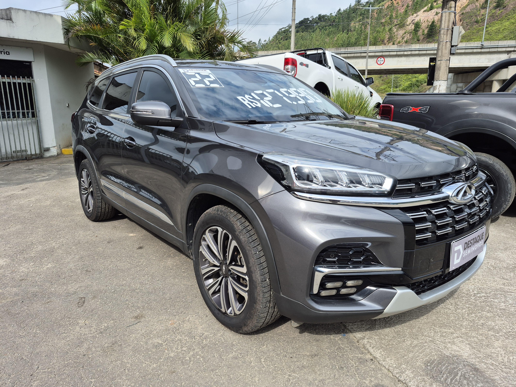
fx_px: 343
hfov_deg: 73.9
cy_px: 194
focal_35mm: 23
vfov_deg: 58.9
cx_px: 258
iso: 25
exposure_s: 1/1236
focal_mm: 5.4
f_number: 1.8
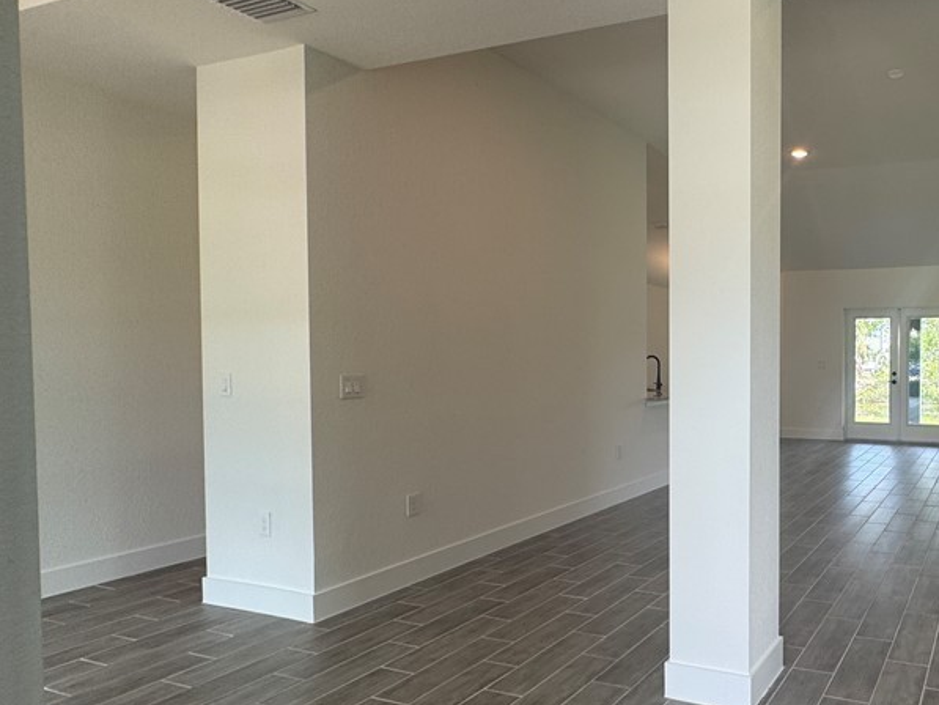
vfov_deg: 56.8
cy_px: 370
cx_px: 793
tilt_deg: -2.2
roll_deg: -0.6
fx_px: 651
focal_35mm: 24
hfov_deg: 63.3
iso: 64
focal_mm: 2.22
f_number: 2.2
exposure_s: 1/120
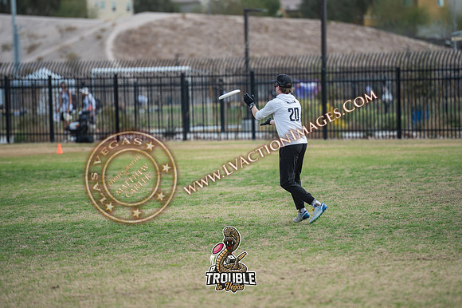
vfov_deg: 6.1
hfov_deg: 9.2
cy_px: 154
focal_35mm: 225
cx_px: 242
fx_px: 2881
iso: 160
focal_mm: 200
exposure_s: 1/2000
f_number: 3.2
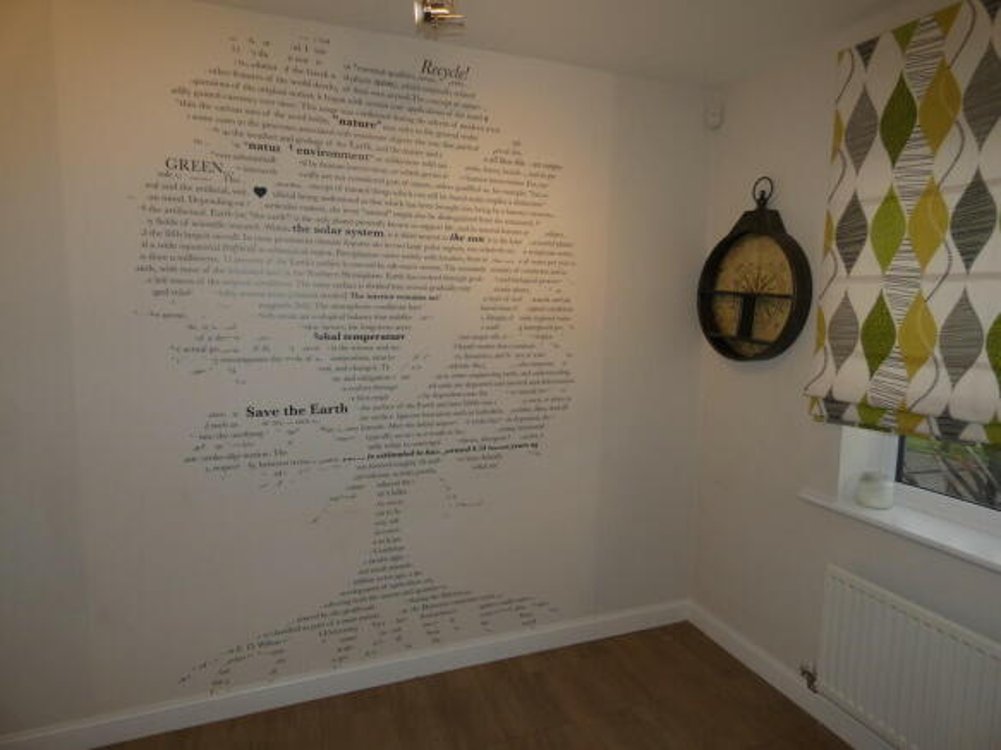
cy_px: 375
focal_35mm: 20
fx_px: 578
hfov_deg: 81.8
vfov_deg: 66.0
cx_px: 500
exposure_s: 1/60
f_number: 2.8
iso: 80
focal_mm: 3.6
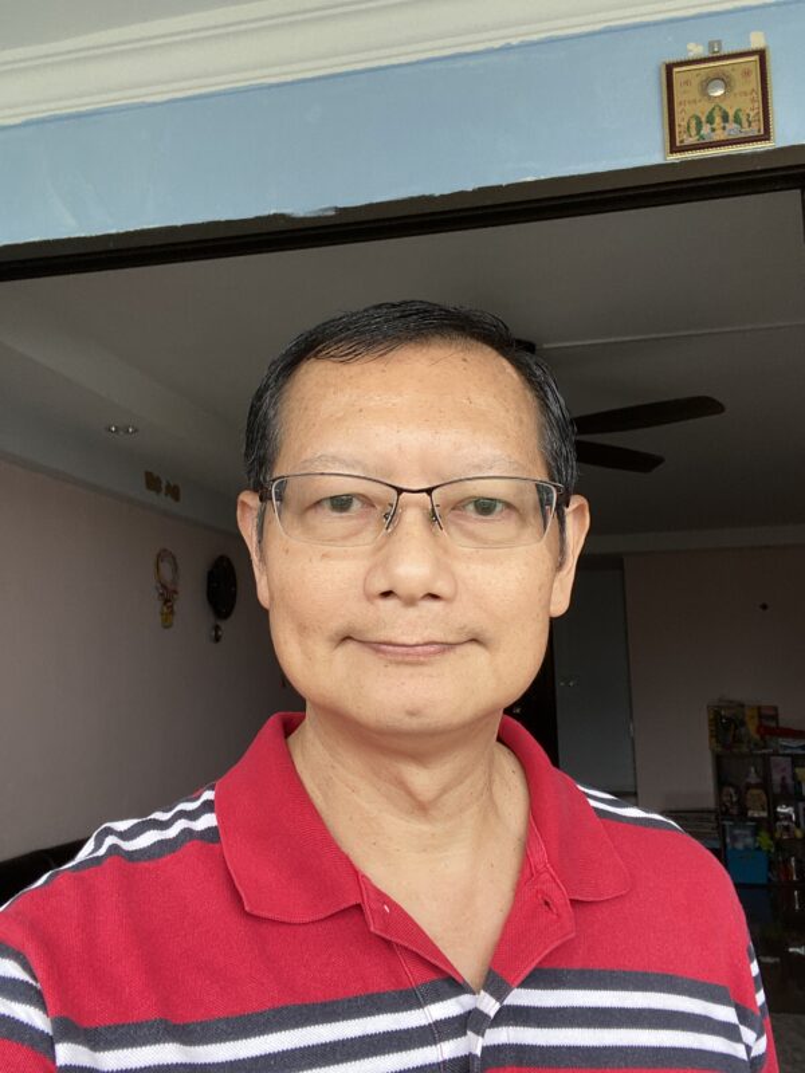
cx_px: 402
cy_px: 536
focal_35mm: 30
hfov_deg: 46.8
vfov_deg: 60.0
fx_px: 930
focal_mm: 2.71
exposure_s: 1/122
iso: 64
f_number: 2.2
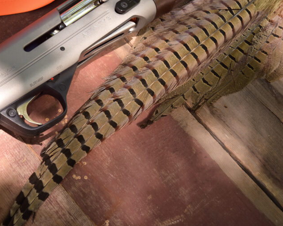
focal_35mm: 91
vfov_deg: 16.9
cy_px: 80
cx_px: 69
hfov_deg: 20.9
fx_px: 762
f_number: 11
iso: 400
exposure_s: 1/80
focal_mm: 60
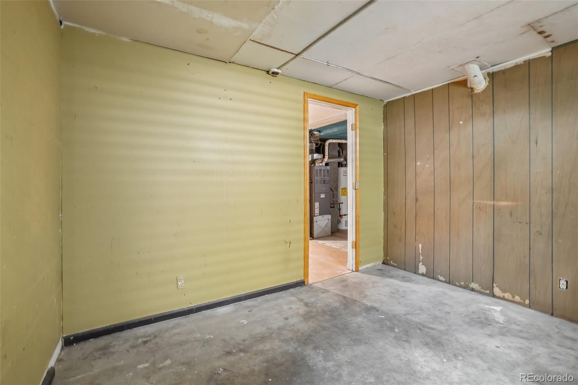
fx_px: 241
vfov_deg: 77.3
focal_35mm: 15
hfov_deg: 100.4
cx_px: 289
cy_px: 192
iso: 400
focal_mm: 10
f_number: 8
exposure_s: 3.2
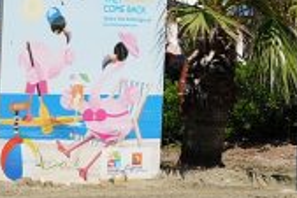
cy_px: 103
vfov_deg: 4.3
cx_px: 424
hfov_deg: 6.3
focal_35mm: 321
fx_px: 2650
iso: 100
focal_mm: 68
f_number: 8
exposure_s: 1/160
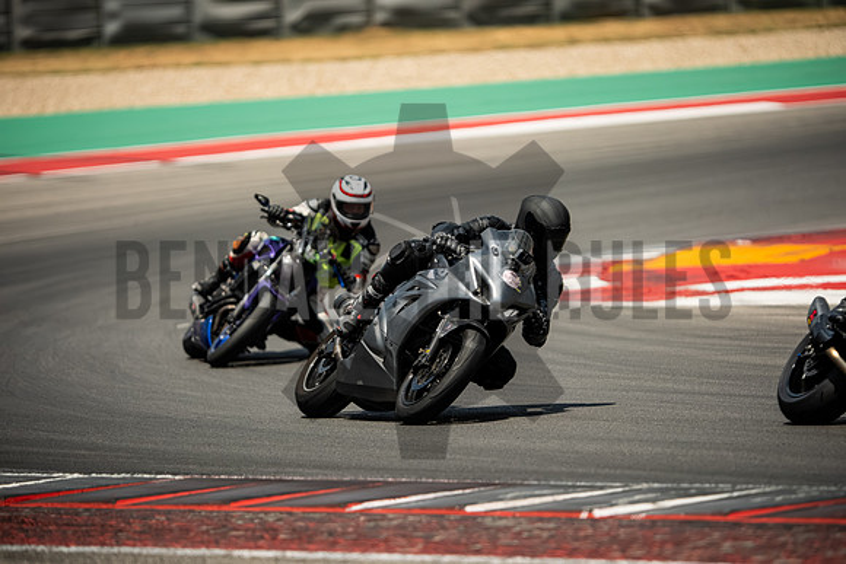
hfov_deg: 6.9
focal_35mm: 300
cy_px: 282
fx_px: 7051
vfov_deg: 4.6
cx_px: 423
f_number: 2
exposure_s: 1/2000
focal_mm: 200
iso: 1600
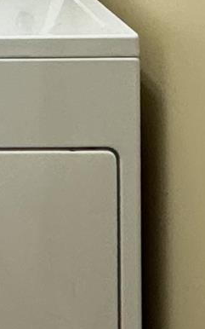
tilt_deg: -1.8
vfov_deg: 15.7
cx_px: -219
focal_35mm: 118
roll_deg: +0.3
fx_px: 1056
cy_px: -221
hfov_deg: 10.2
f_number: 2.2
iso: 200
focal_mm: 2.22
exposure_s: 1/120
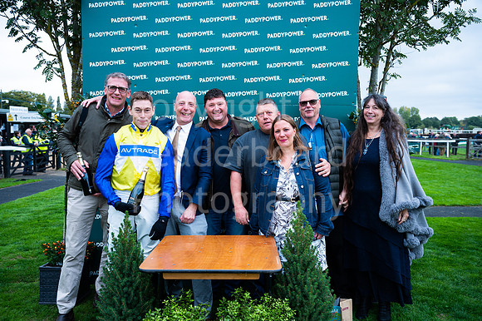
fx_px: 408
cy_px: 160
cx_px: 241
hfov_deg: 61.1
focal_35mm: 30
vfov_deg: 42.9
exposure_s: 1/250
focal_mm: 30.5
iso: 500
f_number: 4
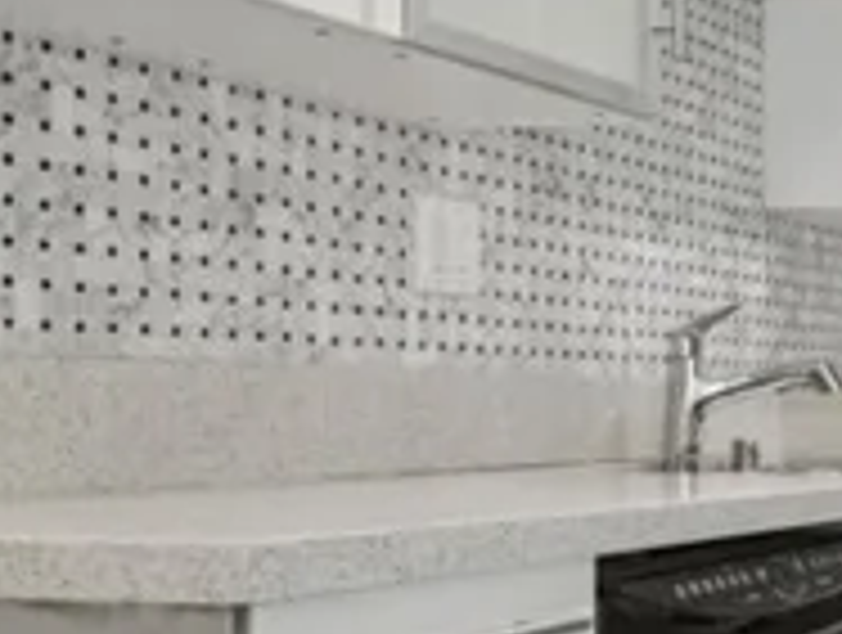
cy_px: 441
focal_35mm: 69
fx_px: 1682
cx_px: 1308
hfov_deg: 22.4
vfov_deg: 21.3
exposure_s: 1/6
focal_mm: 16
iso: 400
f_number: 11
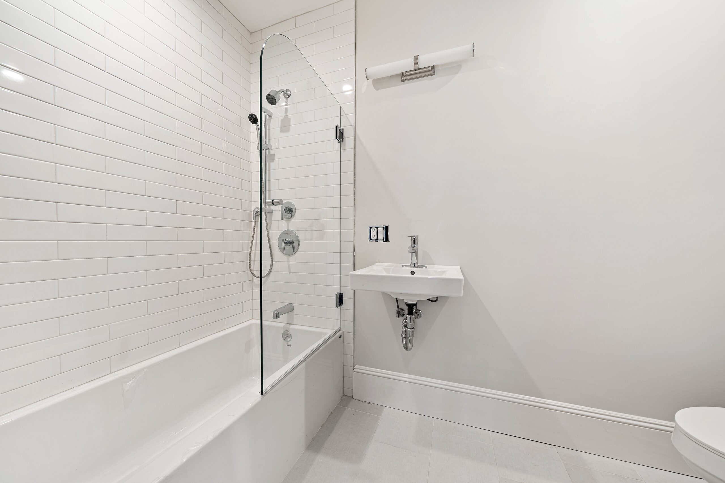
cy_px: 242
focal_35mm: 12
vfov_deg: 90.0
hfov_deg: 112.6
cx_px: 362
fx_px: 242
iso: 320
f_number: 8
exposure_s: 1/2
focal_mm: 12
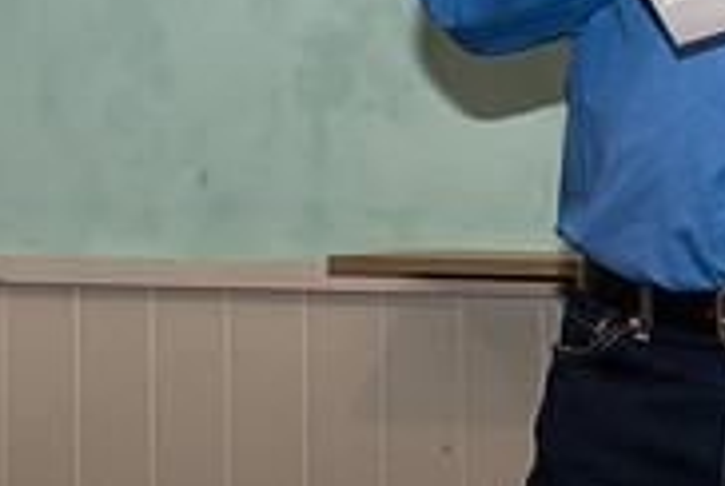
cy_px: -58
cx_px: 52
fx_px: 6334
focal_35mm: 314
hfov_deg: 6.5
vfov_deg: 4.4
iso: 400
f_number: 8
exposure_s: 1/60
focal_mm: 98
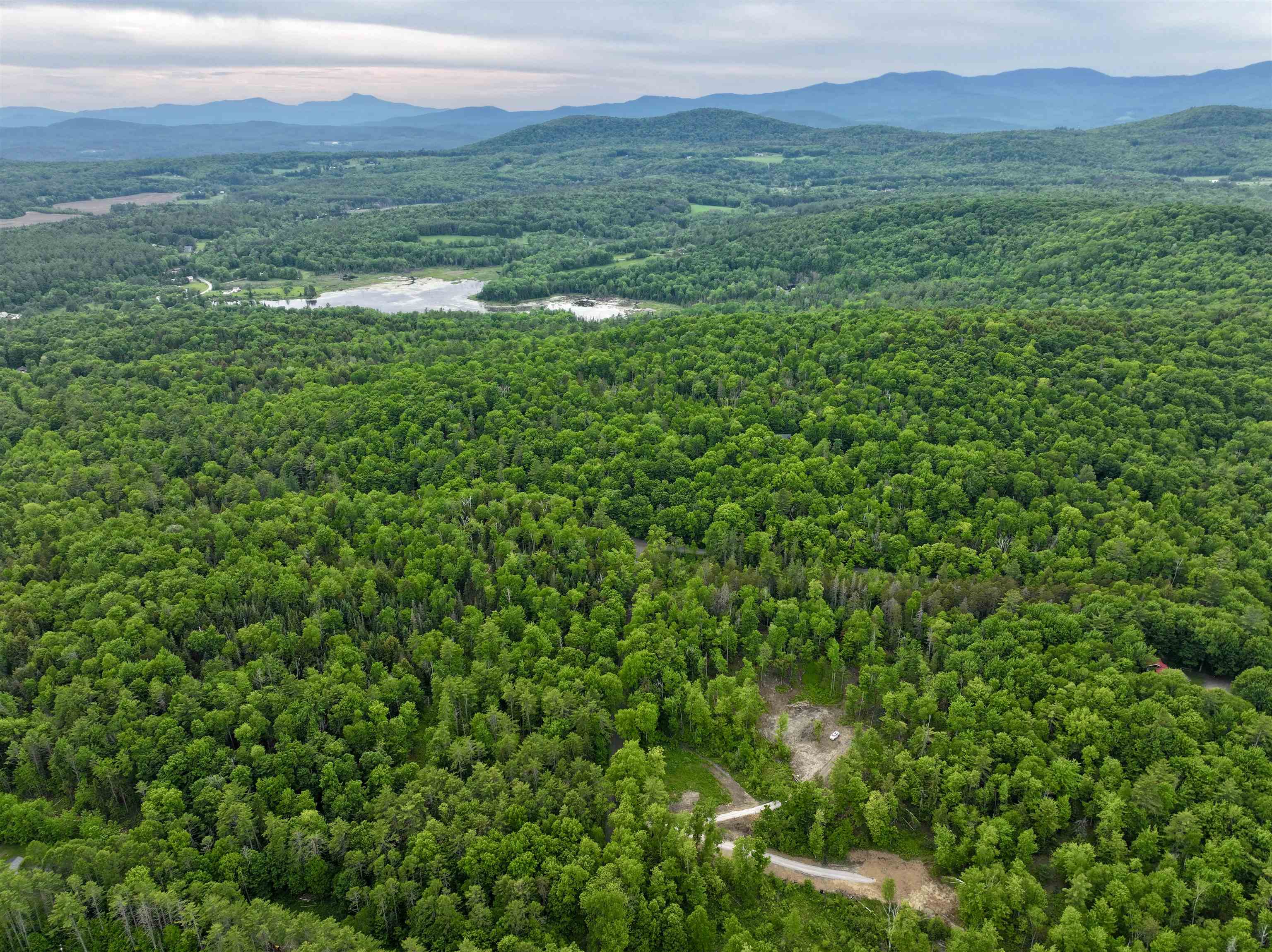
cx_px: 636
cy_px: 476
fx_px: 881
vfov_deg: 56.8
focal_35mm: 24
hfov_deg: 71.6
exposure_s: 1/800
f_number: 2.8
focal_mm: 12.29
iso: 100
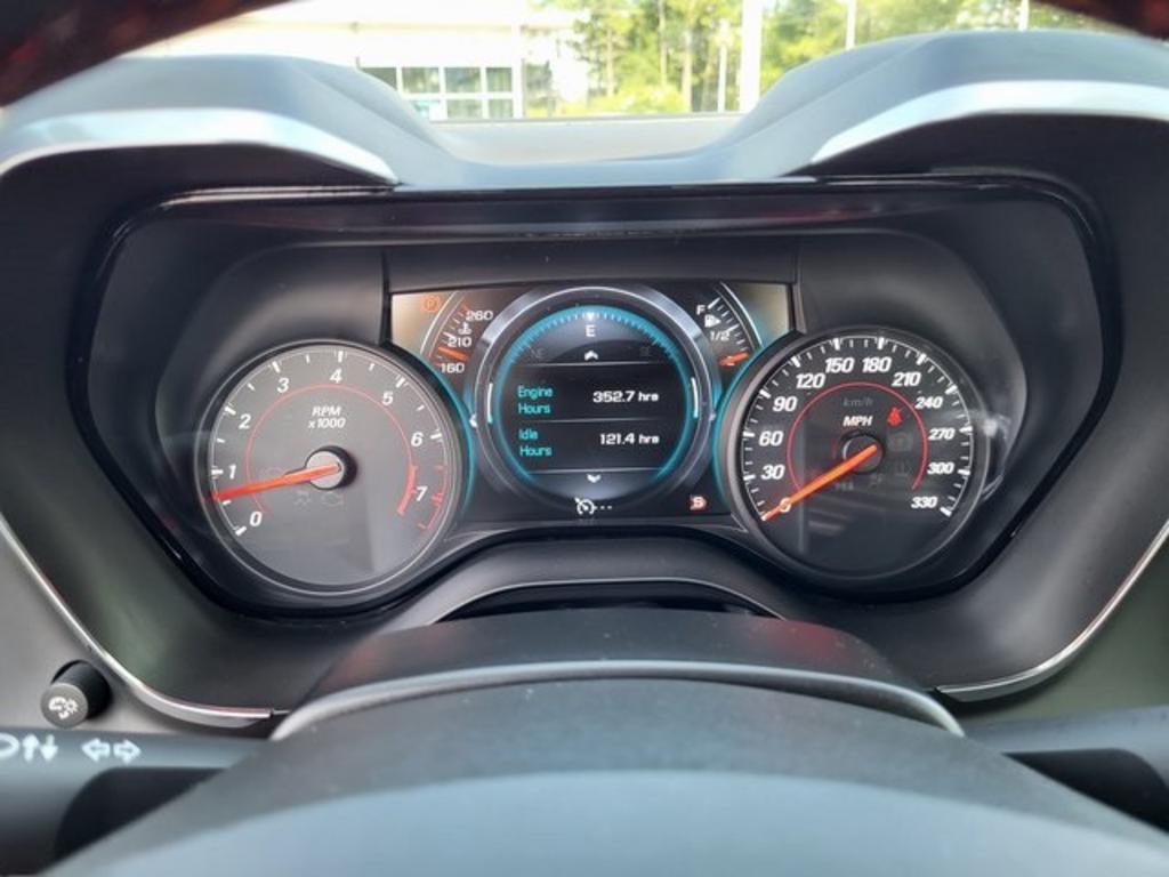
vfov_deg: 53.1
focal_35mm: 26
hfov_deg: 67.3
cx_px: 584
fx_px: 878
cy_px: 438
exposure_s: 1/100
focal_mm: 5.4
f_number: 1.8
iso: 125
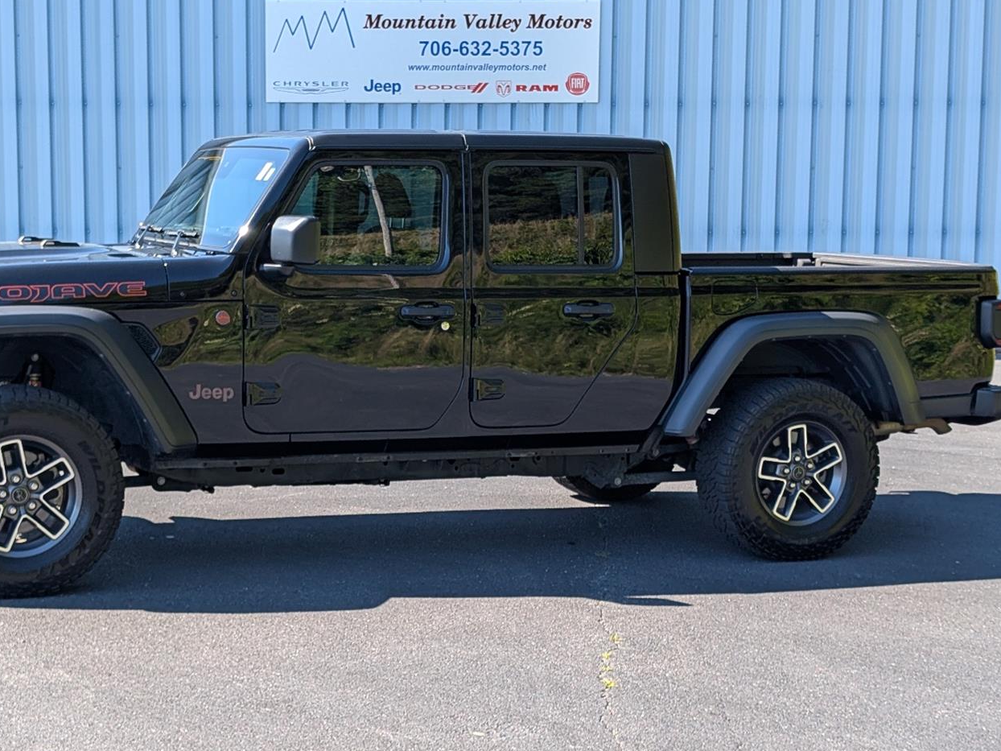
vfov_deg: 23.3
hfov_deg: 30.6
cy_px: 373
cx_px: 390
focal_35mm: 63
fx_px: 1822
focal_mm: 6.9
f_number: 1.68
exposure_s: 1/303
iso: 21
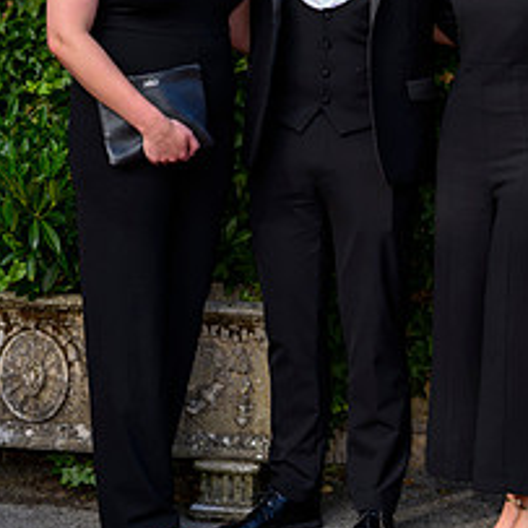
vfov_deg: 16.1
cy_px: 142
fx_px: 1864
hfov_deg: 16.0
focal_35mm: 108
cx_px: 401
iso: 320
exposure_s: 1/125
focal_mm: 42
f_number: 6.3
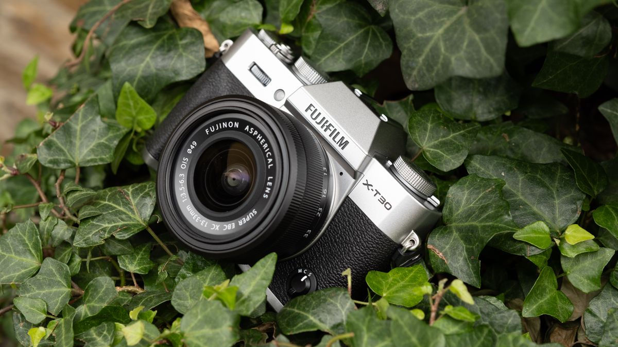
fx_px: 1064
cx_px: 309
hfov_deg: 32.4
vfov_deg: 18.6
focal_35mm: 65
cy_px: 174
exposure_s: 1/60
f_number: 4.5
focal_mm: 41.1
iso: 160
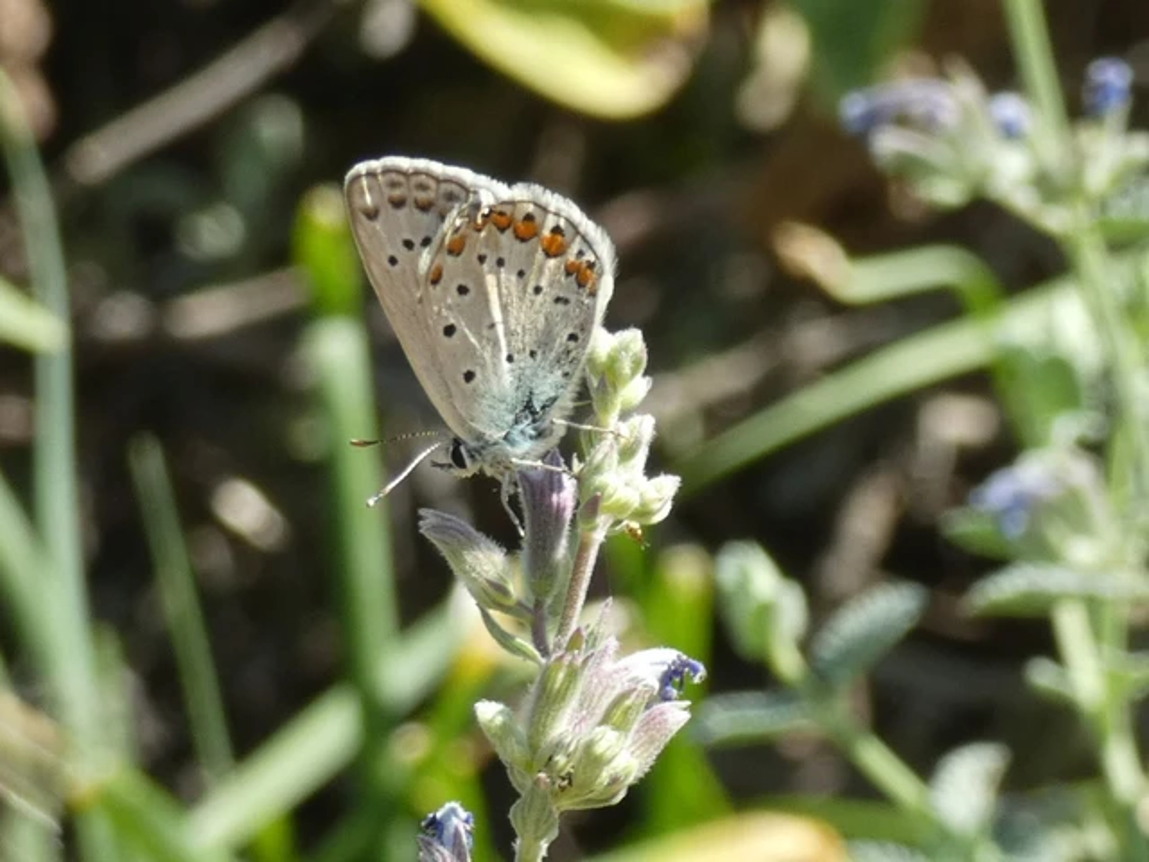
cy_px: 431
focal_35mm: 125
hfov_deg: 15.8
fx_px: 4149
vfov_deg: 11.9
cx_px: 574
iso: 100
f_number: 5.2
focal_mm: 22.4
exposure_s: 1/80
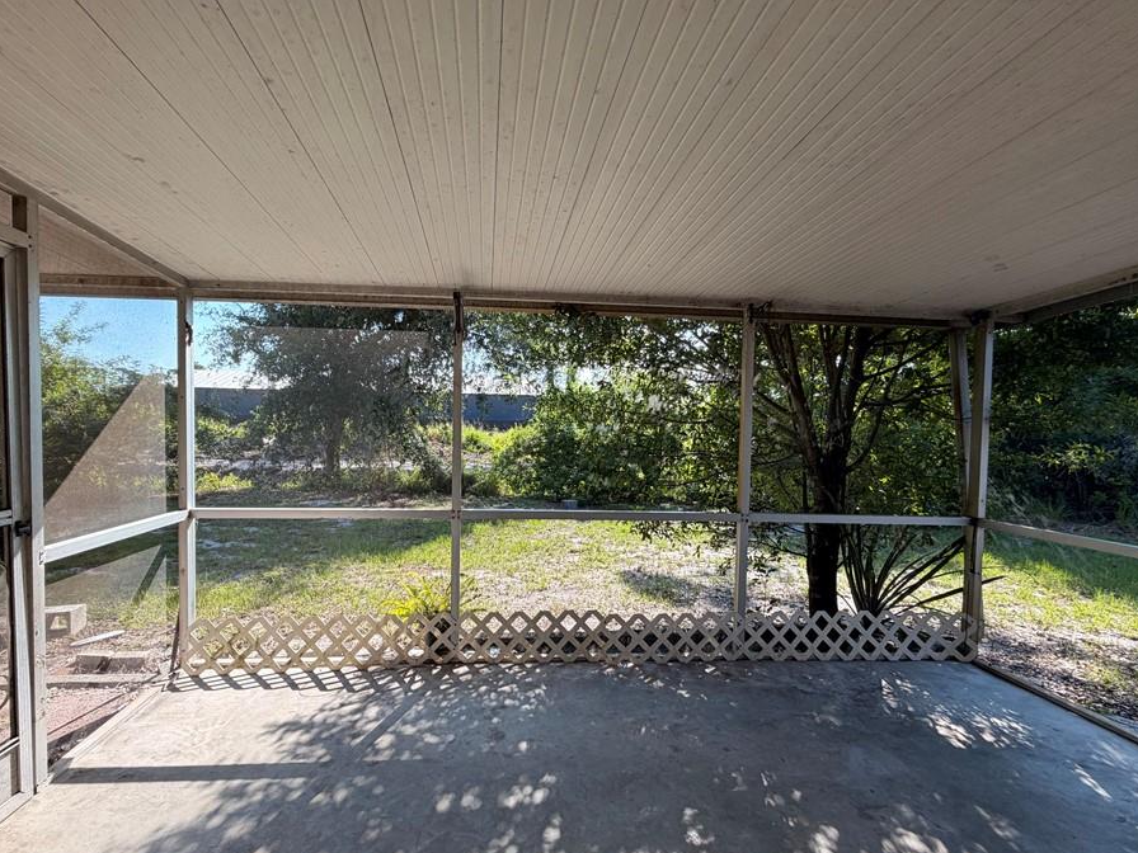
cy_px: 446
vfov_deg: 78.1
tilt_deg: -3.0
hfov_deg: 94.3
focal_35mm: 16
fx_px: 526
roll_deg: -0.8
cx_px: 525
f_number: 2.2
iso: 40
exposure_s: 1/200
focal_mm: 2.22
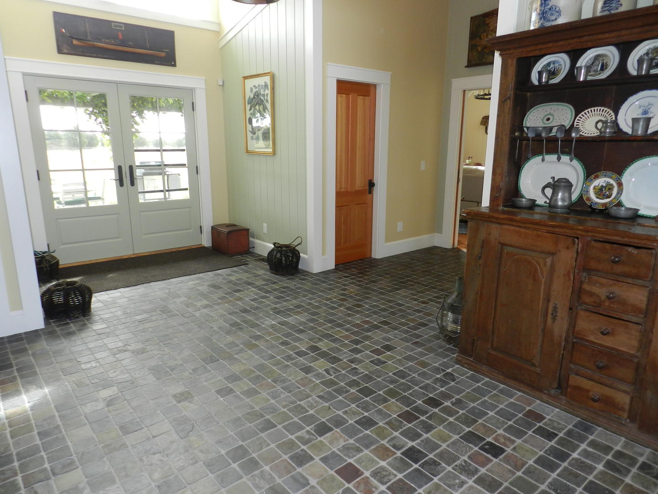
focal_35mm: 23
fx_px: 437
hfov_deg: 73.9
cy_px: 247
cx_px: 329
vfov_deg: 58.9
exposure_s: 1/30
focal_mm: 4
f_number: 3.4
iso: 160
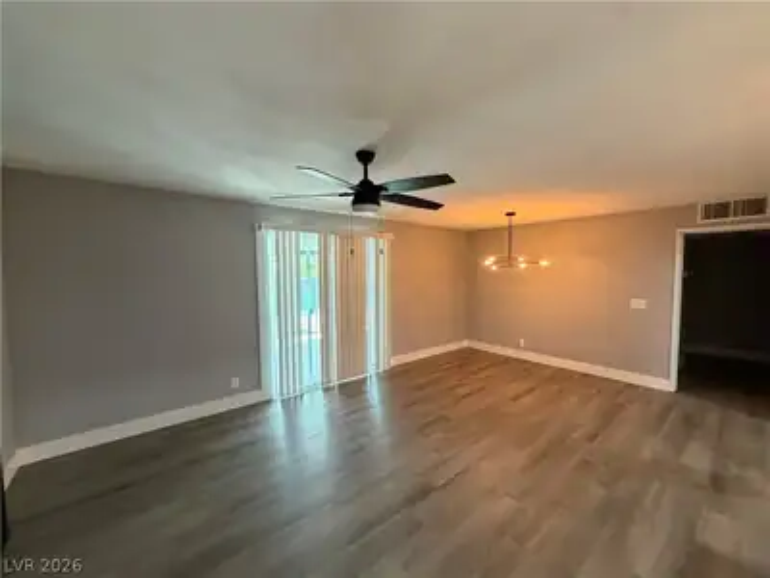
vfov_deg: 85.7
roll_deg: +0.1
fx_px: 311
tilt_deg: -3.5
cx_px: 385
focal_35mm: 14
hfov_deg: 102.1
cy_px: 289
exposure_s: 1/60
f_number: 2.2
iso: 400
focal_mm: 2.22
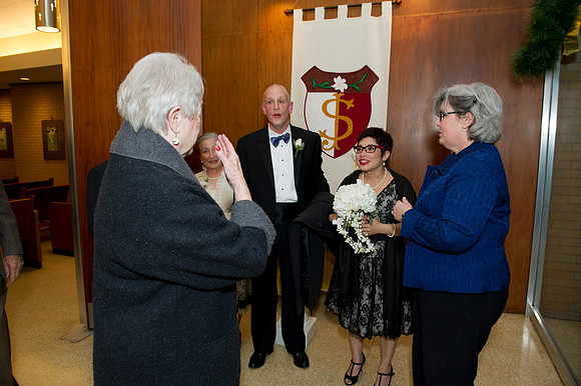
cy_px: 193
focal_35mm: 24
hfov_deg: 73.8
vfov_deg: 53.1
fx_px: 387
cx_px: 290
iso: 1600
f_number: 5.6
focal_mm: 24
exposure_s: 1/100
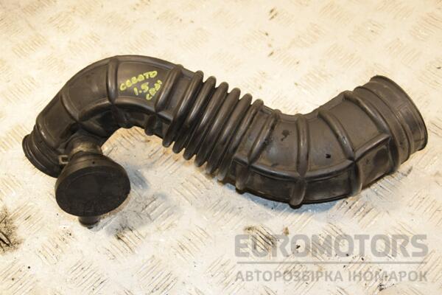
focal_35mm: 52
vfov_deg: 25.8
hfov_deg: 37.9
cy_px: 148
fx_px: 645
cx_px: 221
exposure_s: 1/200
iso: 800
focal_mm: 35
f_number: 6.3
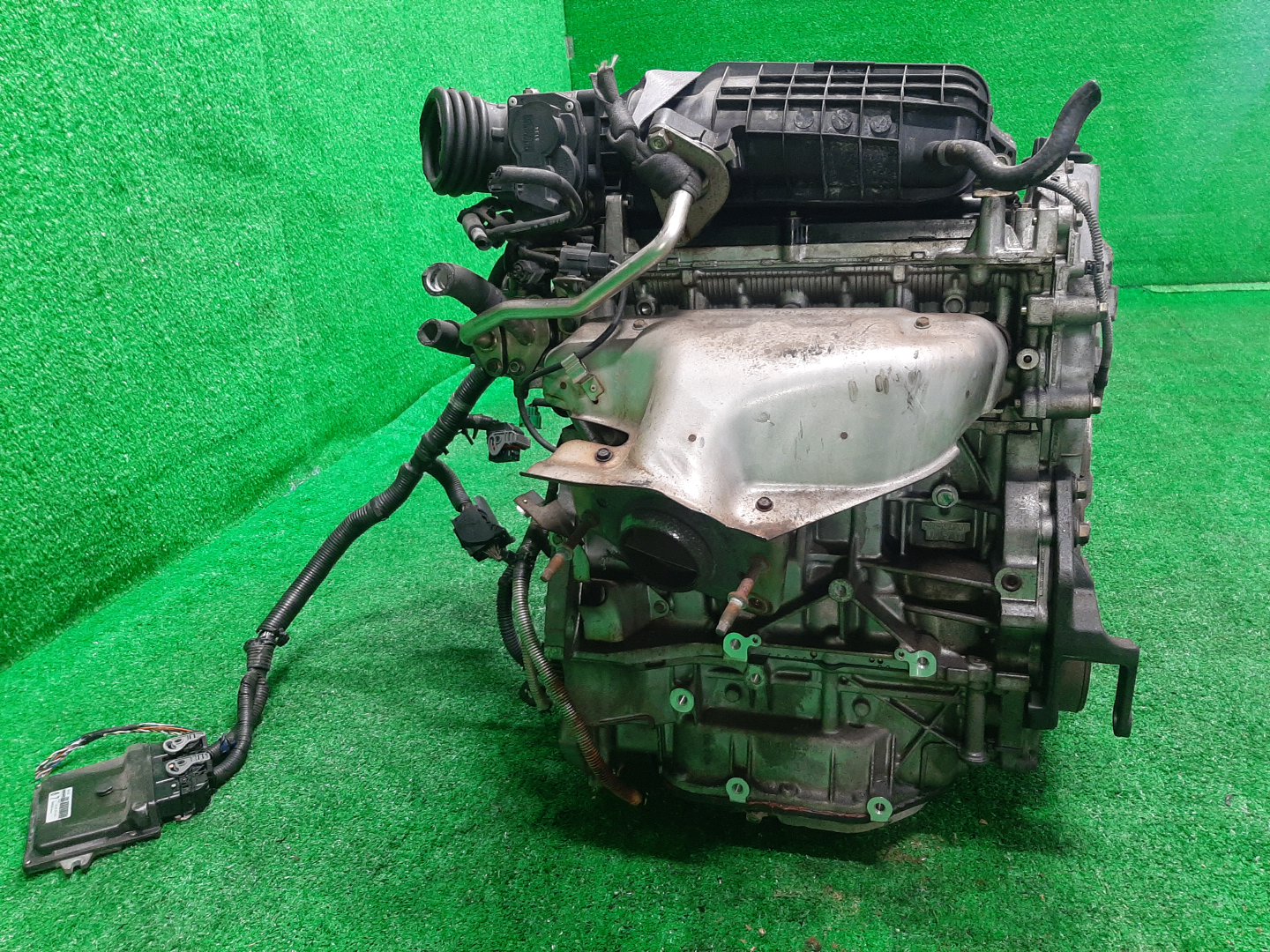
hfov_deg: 67.3
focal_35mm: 26
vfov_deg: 53.1
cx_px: 635
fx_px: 954
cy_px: 476
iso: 223
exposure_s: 1/50
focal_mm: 3.93
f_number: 1.7
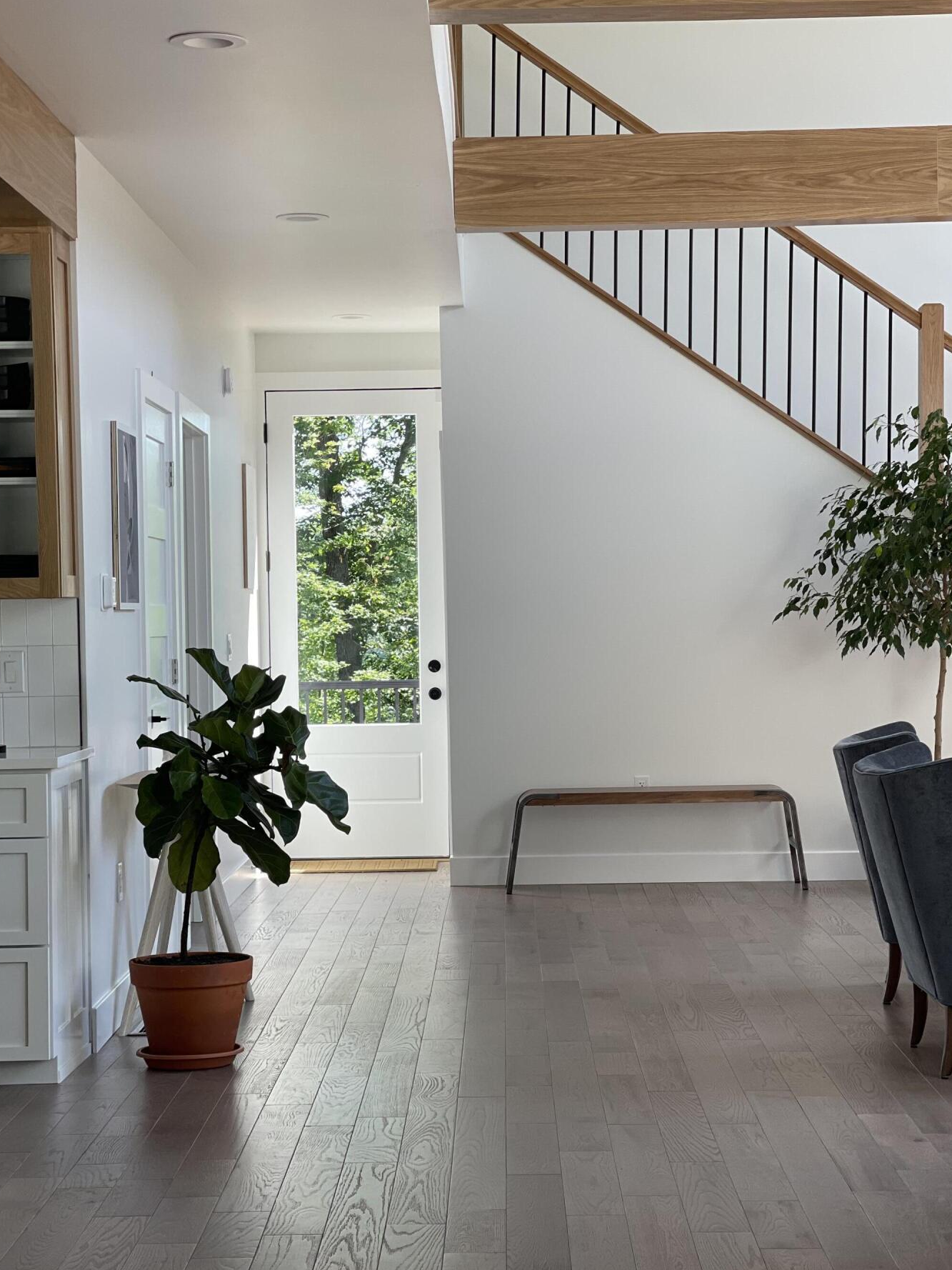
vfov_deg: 27.0
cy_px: 688
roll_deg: +0.2
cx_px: 479
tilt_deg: -1.1
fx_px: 2641
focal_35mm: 72
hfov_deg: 20.4
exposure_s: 1/121
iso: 40
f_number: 2.2
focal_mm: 7.5
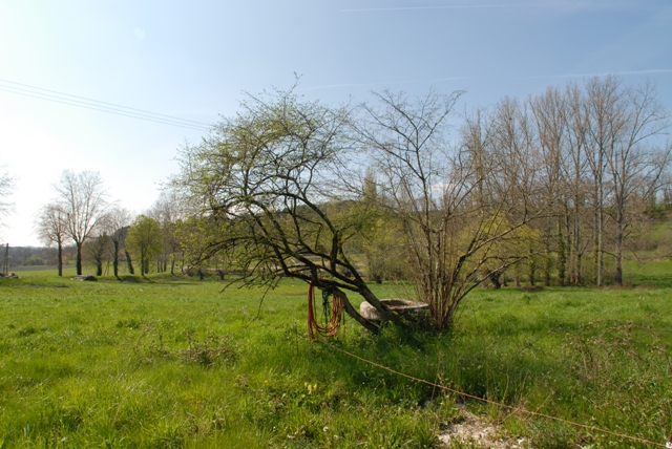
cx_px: 336
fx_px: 392
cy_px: 224
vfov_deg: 59.6
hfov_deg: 81.2
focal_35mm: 21
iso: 100
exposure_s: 1/180
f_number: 7.1
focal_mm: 14
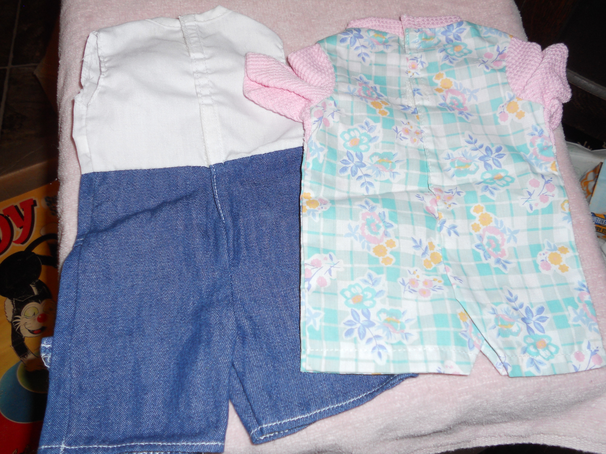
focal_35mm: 32
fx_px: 560
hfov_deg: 56.8
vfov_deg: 44.2
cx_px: 303
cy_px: 227
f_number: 3.5
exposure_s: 1/25
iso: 80
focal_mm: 5.8
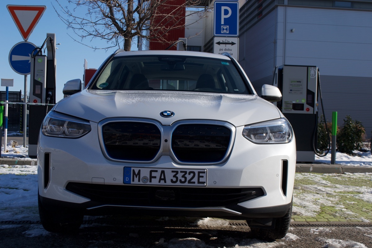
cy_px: 124
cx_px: 186
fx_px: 496
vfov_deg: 28.1
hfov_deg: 41.1
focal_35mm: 48
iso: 100
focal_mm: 32
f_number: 9
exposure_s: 1/320
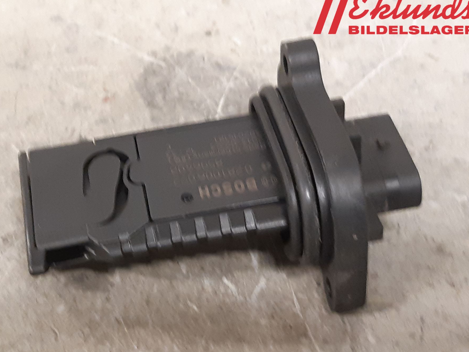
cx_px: 205
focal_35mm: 30
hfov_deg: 59.8
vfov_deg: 46.7
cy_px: 193
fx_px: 406
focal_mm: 3.93
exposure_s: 1/25
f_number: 1.7
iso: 250
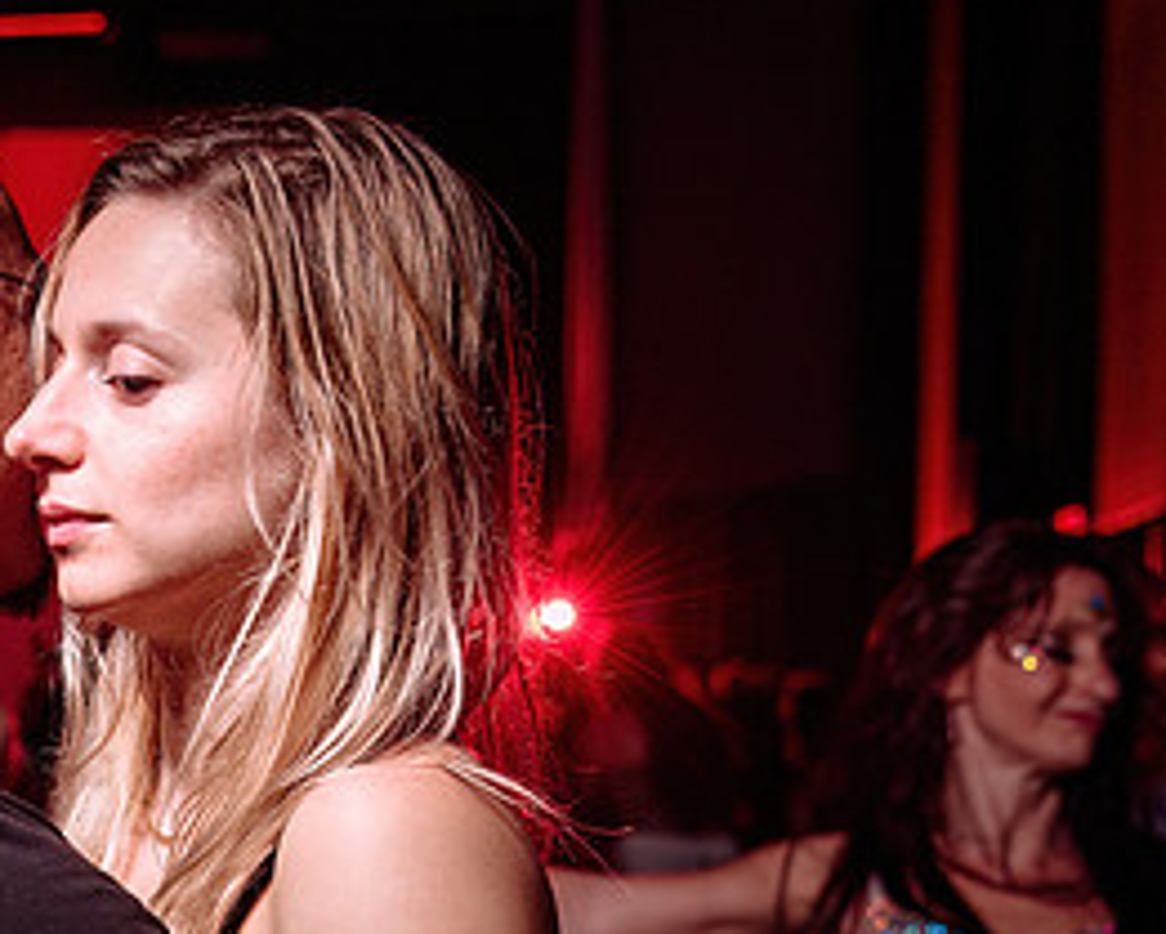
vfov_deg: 18.4
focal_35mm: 83
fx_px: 2865
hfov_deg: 21.9
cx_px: -66
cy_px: 685
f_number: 3.5
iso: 800
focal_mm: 35
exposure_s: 1/125
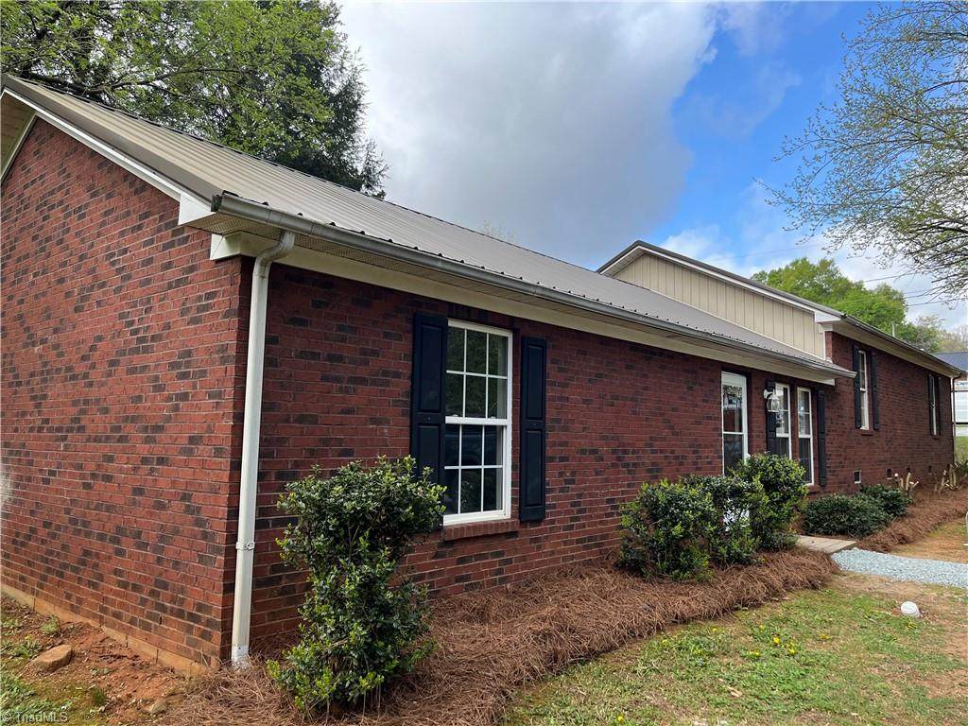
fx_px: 727
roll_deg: -0.5
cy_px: 363
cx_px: 484
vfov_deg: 53.1
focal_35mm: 26
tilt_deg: +6.2
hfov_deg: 67.3
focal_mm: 5.1
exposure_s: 1/1238
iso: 50
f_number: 1.6
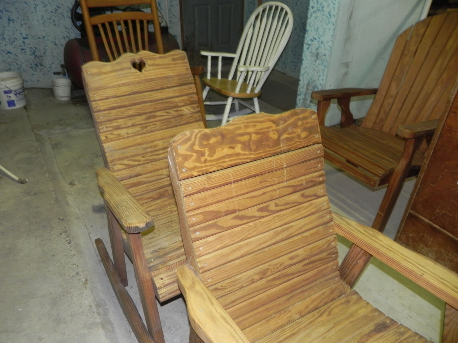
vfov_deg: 53.1
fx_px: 344
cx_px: 229
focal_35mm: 26
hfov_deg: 67.3
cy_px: 172
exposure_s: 1/30
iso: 200
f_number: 2.8
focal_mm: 4.6
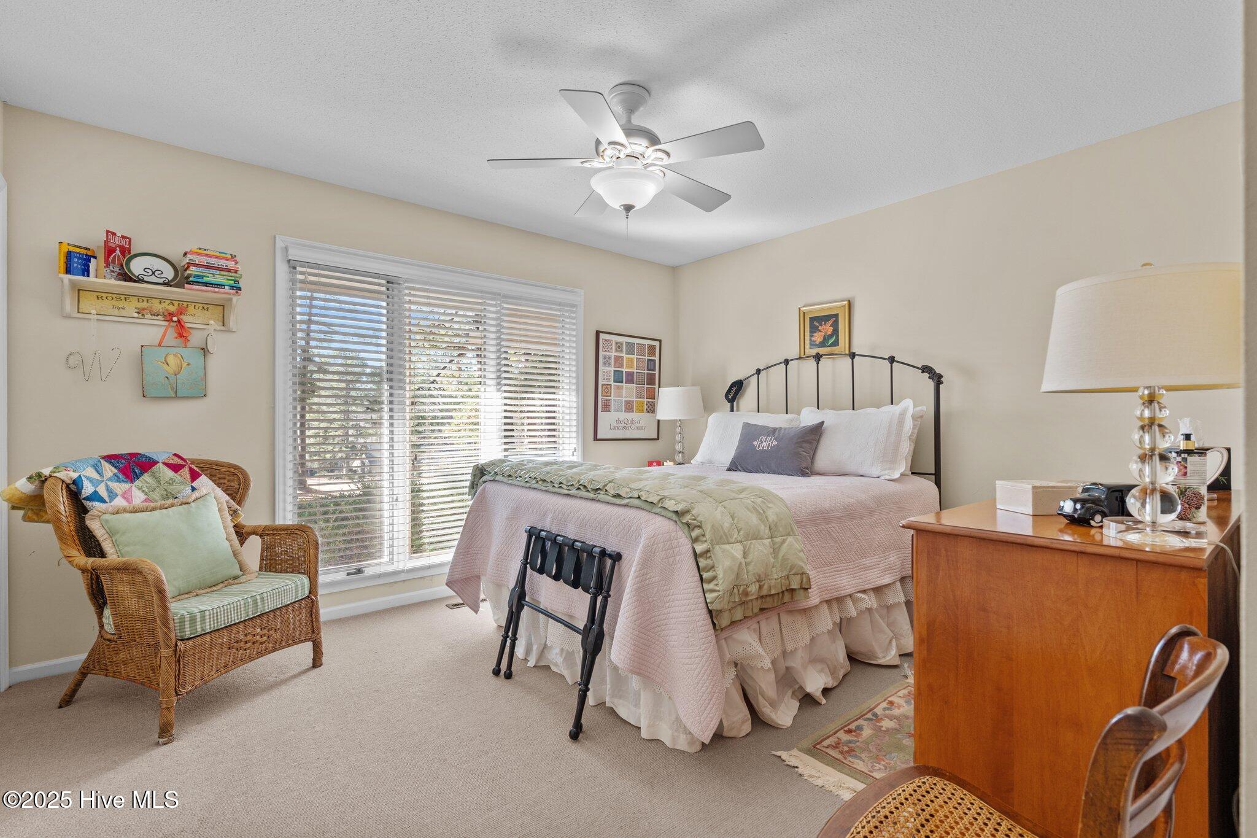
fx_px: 559
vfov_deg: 73.7
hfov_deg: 96.7
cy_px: 419
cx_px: 628
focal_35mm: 16
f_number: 8
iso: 400
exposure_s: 1/5
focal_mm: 16
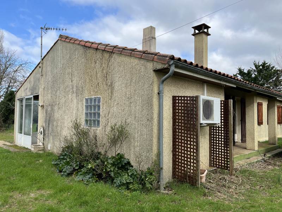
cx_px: 141
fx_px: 212
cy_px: 106
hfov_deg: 67.3
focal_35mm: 26
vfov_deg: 53.1
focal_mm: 5.1
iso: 50
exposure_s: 1/1536
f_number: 1.6
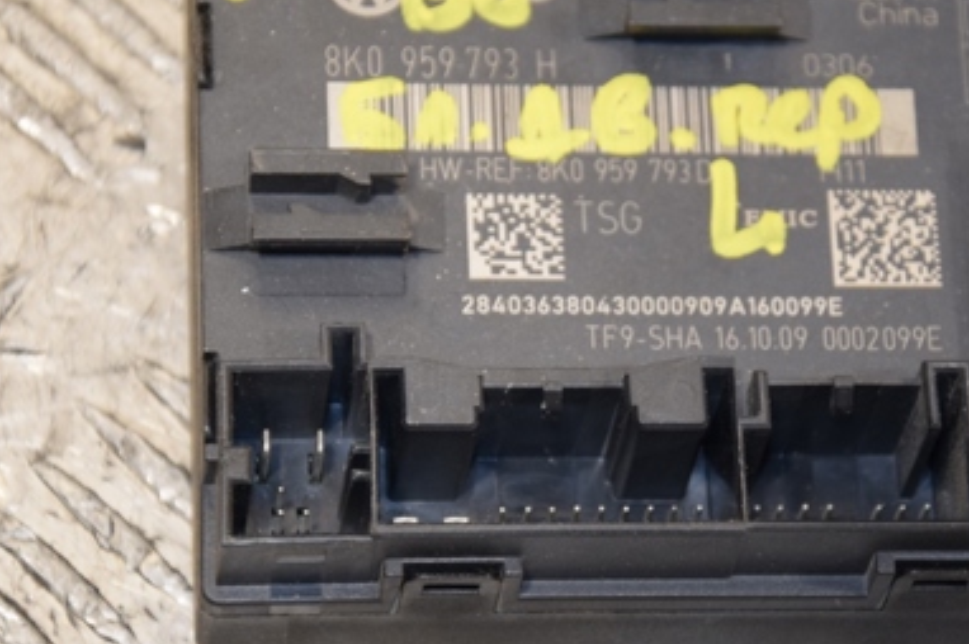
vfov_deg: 6.4
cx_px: 616
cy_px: 271
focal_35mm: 214
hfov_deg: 9.6
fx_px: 5751
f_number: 5.6
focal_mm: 85
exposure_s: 1/125
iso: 800
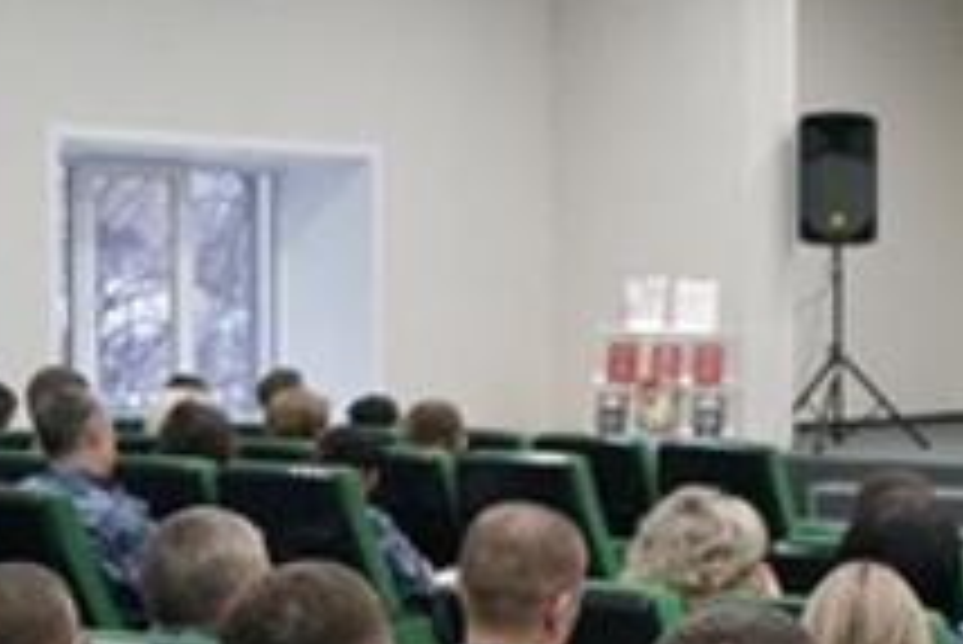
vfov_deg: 13.0
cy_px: 428
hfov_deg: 18.9
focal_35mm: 105
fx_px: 2811
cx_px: 968
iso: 2000
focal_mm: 20
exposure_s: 1/160
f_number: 4
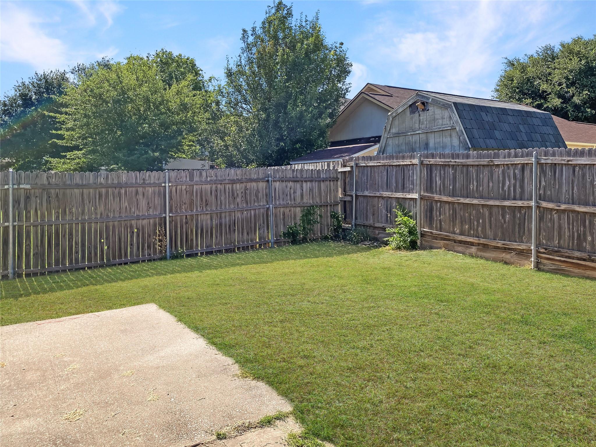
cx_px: 298
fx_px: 448
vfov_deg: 53.1
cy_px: 224
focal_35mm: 26
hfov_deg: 67.3
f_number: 1.8
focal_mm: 4.25
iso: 32
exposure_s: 1/2105
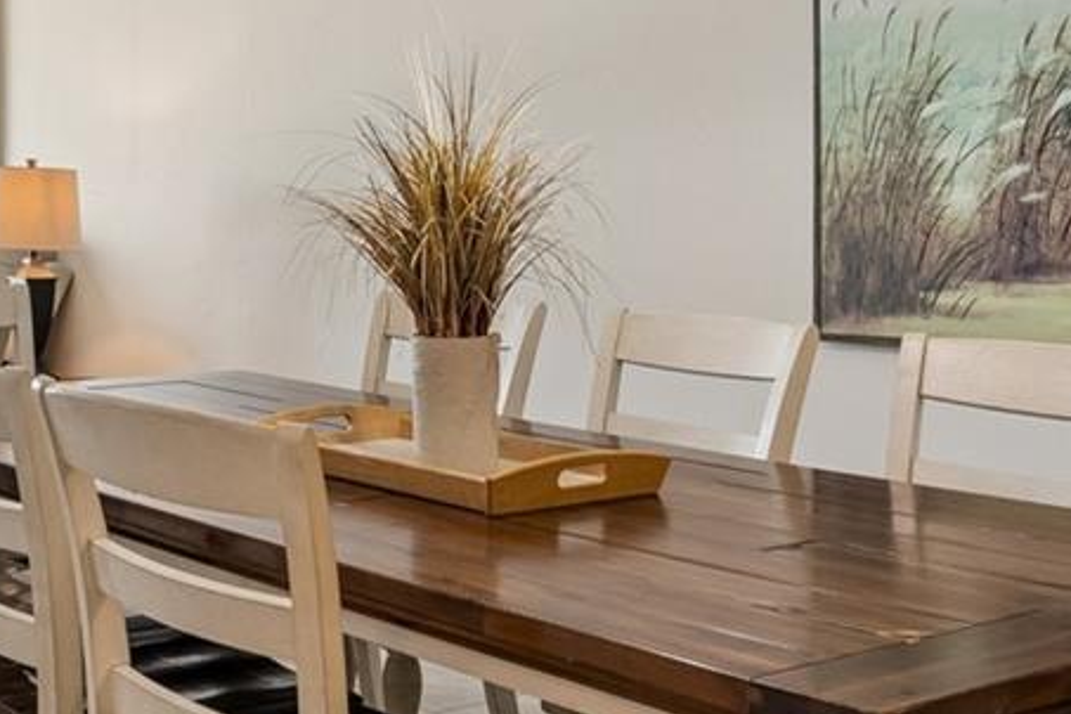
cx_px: 50
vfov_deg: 25.2
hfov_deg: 34.7
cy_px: 177
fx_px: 1577
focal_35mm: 53
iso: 100
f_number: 7.1
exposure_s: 1/25
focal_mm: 10
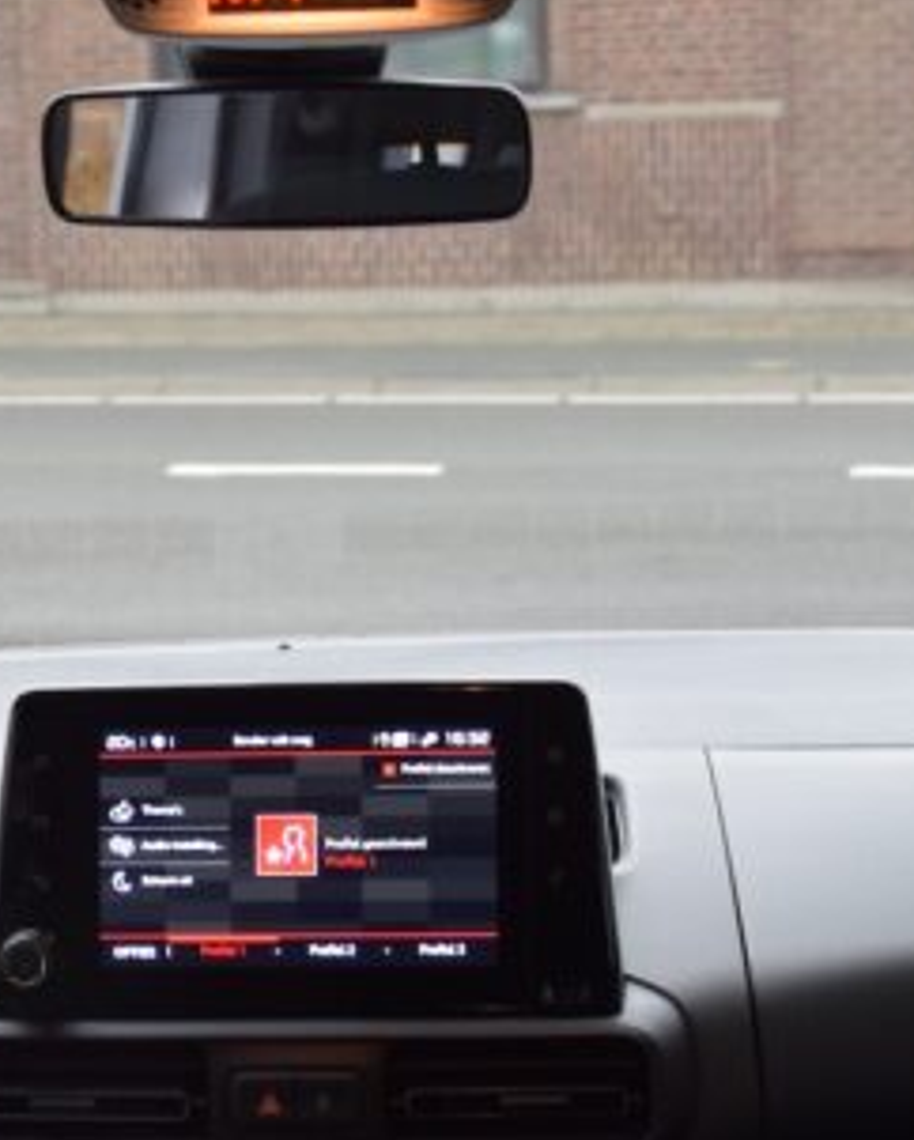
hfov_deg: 14.6
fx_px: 3547
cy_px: 595
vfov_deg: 18.3
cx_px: 185
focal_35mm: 105
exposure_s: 1/60
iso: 560
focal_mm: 22
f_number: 4
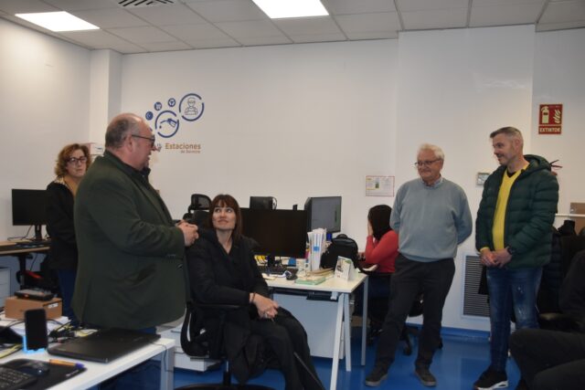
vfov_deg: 38.4
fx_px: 561
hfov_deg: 55.1
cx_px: 292
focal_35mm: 34
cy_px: 195
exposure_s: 1/100
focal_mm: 23
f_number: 3.8
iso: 400
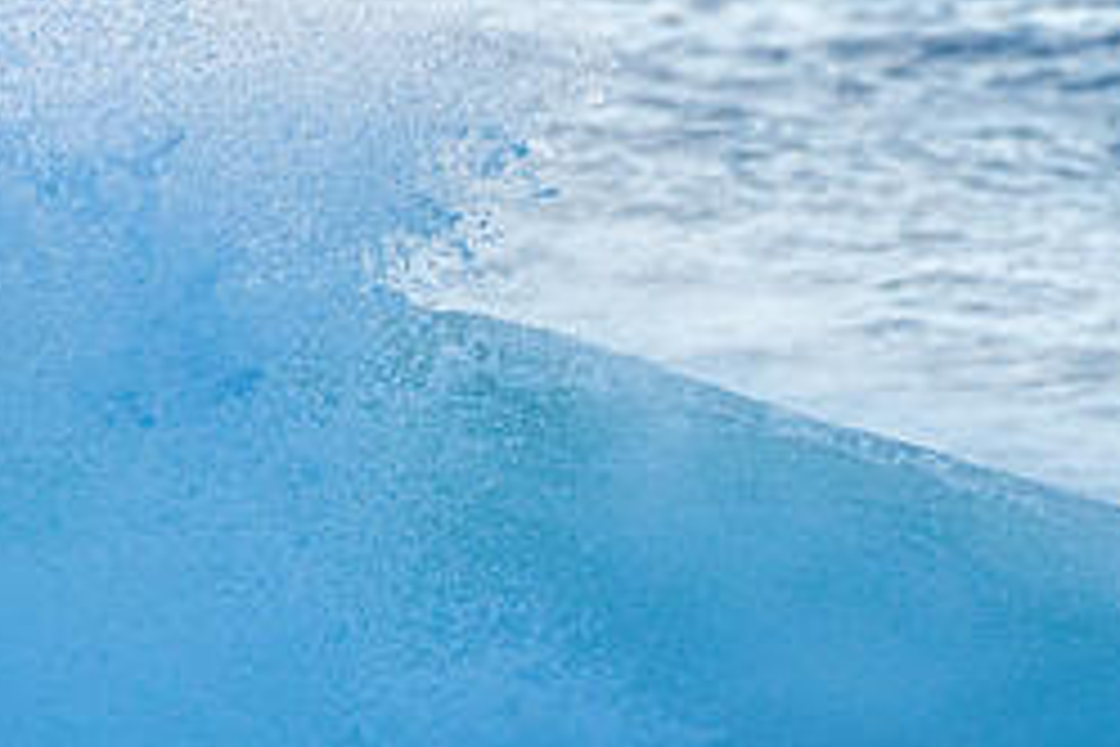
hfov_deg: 1.2
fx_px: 52107
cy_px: 866
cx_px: 837
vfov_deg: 0.8
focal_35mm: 1675
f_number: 5.6
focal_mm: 480
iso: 500
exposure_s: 1/1250
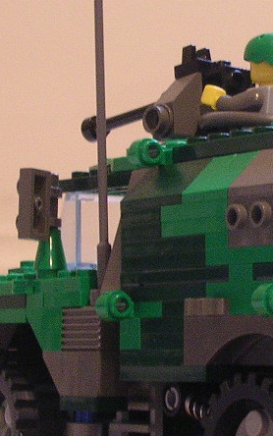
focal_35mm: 154
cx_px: 373
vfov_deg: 13.6
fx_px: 1831
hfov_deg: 8.4
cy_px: 188
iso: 400
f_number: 3.5
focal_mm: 9.6
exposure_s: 1/2.8
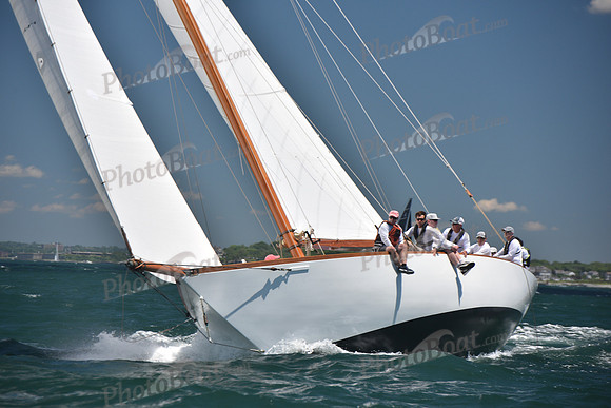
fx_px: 3395
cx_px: 306
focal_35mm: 200
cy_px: 204
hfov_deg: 10.3
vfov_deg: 6.9
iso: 320
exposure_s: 1/800
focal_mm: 200
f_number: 7.1
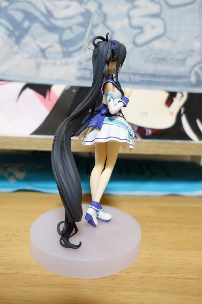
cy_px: 152
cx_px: 101
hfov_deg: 53.1
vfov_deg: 73.7
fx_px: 202
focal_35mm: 24
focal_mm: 8.8
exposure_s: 1/30
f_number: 1.8
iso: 160
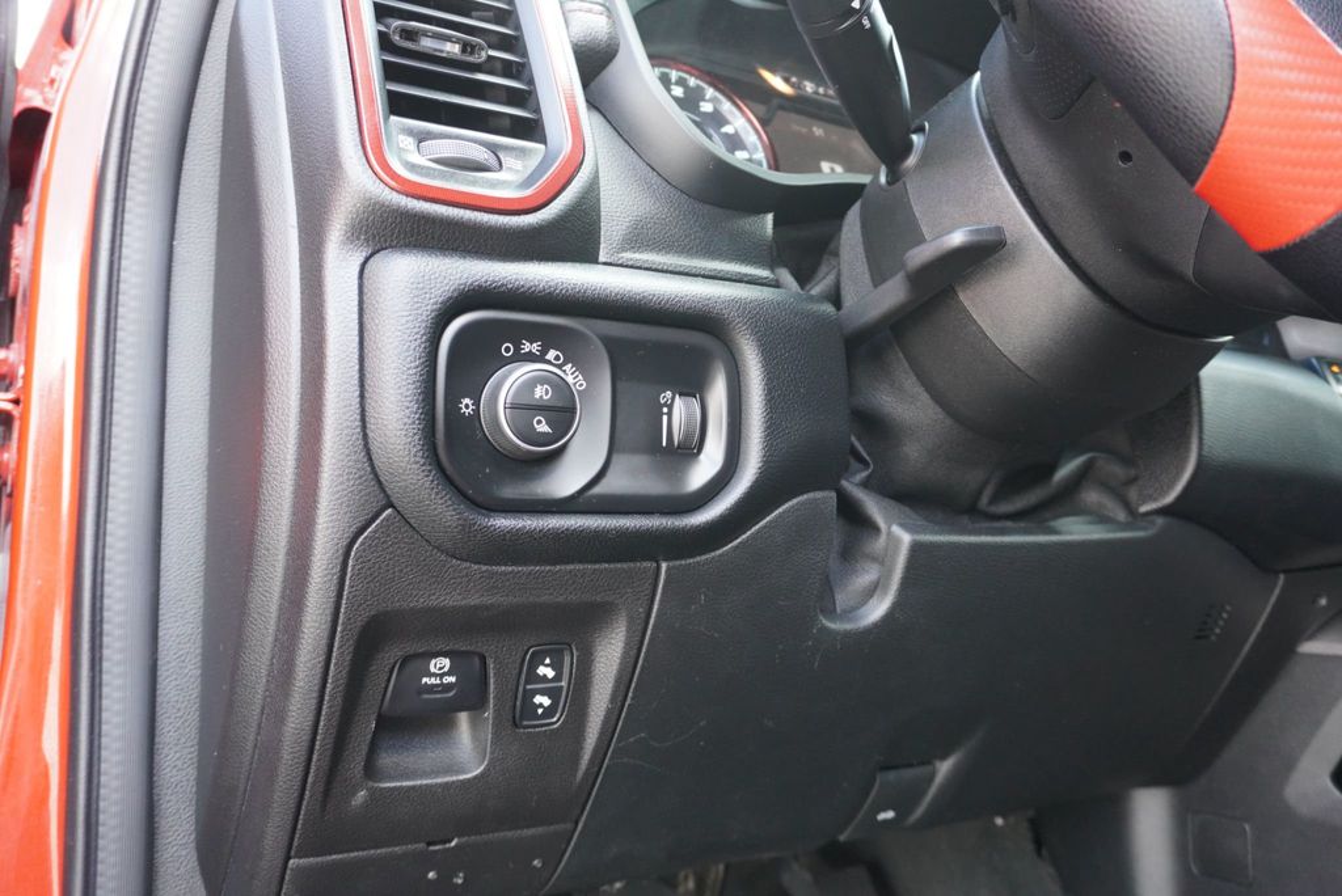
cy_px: 448
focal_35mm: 30
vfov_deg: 43.7
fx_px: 1119
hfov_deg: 61.9
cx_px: 671
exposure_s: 1/160
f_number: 4
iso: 1250
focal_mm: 20
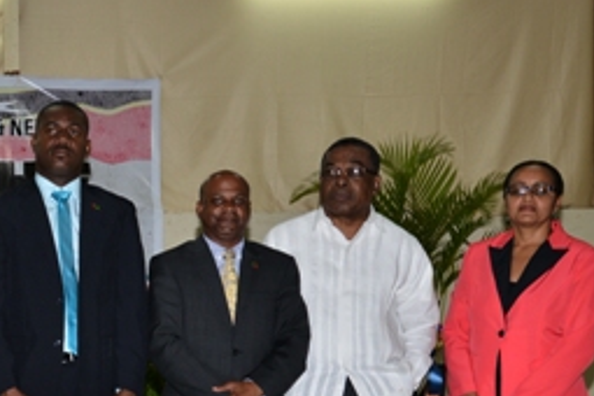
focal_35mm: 88
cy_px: 395
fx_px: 1452
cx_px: -72
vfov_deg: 15.3
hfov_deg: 21.8
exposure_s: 1/60
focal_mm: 35
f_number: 6.3
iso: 500
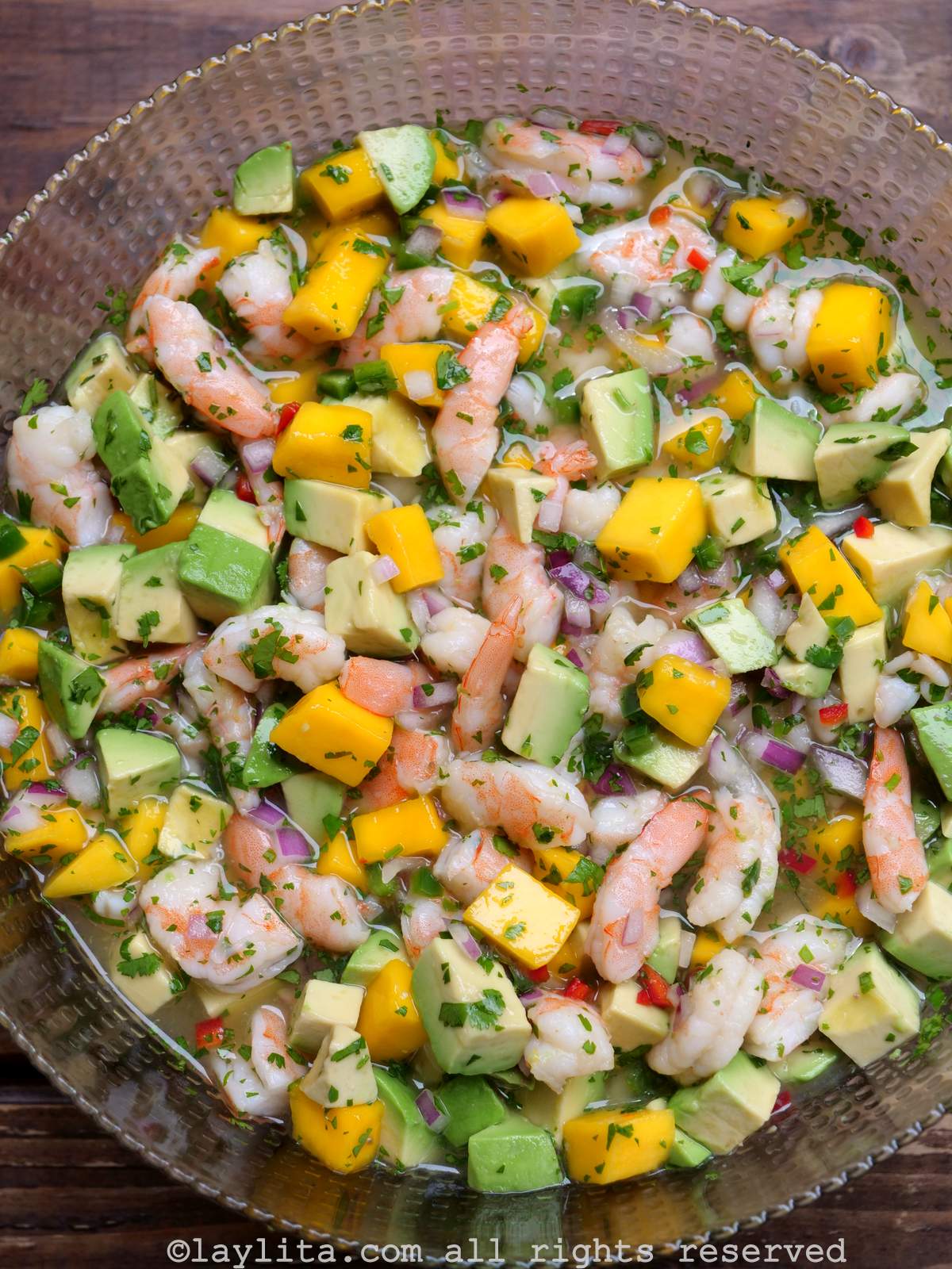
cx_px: 476
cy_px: 634
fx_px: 2640
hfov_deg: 20.4
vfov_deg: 27.0
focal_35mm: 72
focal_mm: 36
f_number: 4.5
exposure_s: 1/160
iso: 200
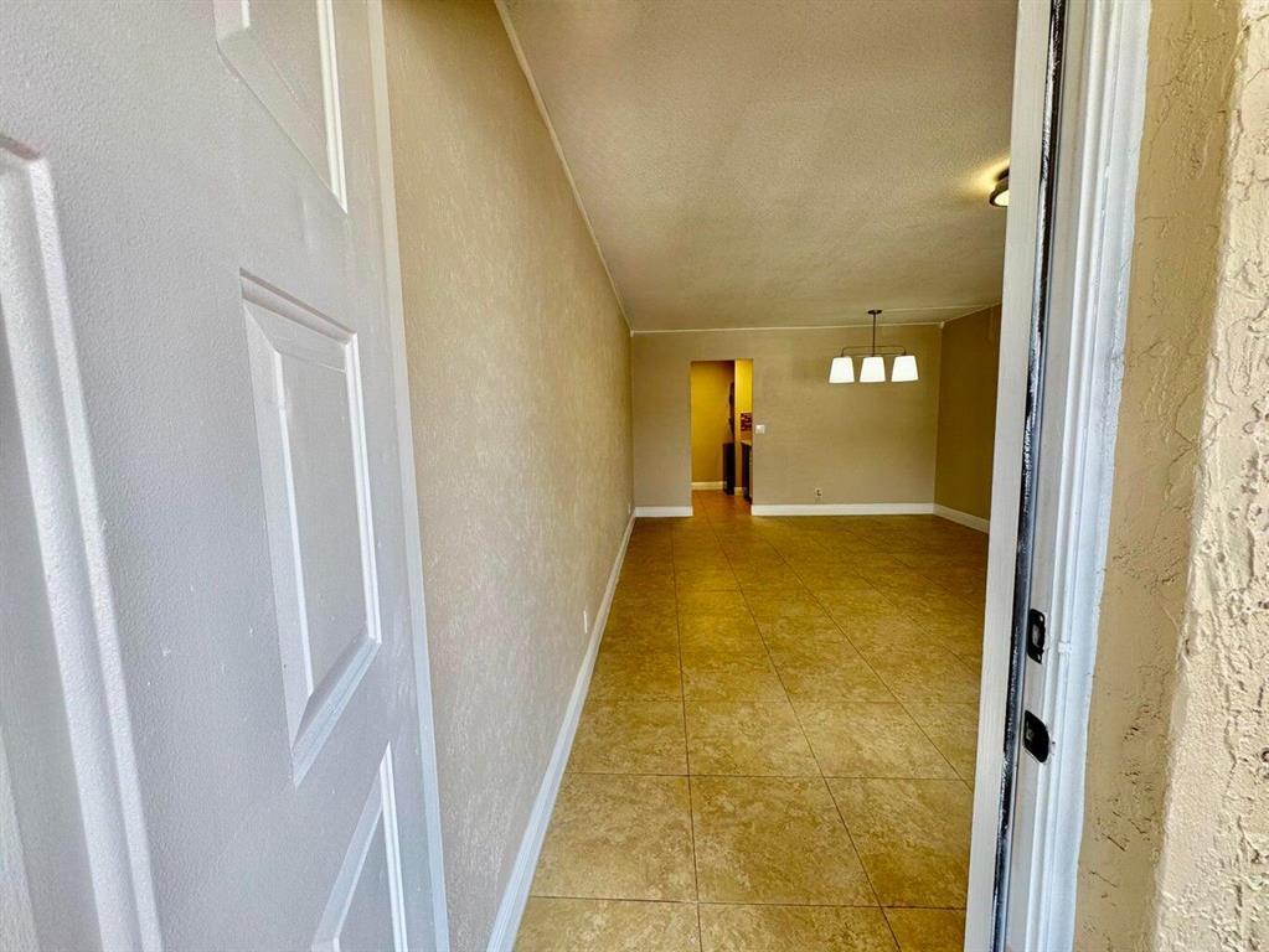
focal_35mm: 14
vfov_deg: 85.7
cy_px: 476
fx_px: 513
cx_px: 634
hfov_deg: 102.0
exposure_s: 1/120
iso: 64
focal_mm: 2.22
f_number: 2.2
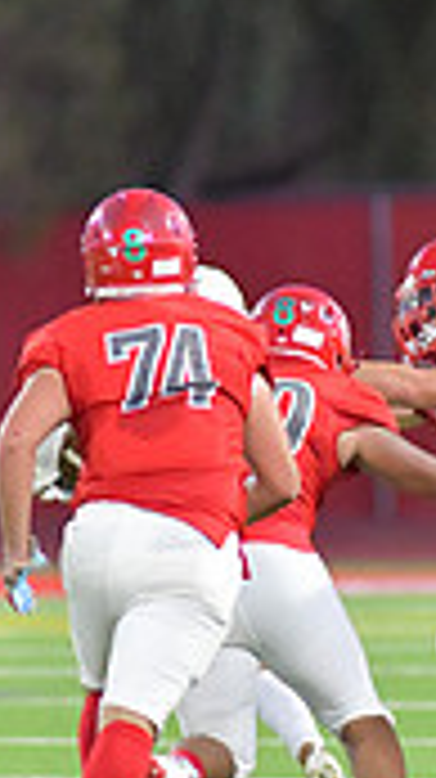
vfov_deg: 2.0
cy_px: 560
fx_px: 21736
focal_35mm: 1055
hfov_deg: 1.1
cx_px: 306
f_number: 3.5
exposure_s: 1/1250
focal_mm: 300
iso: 10000
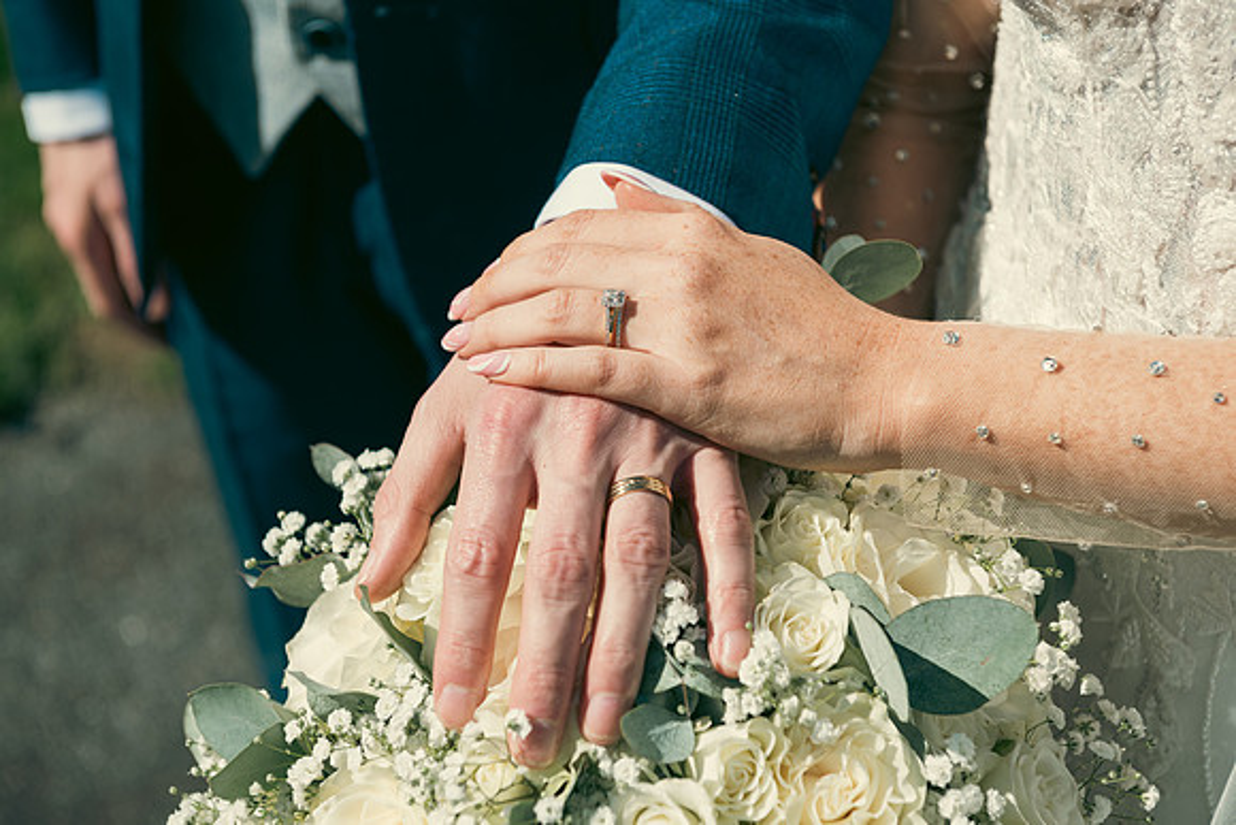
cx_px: 618
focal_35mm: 70
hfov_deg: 28.8
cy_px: 412
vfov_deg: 19.5
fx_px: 2404
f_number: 5.6
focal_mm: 70
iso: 100
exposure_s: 1/1000
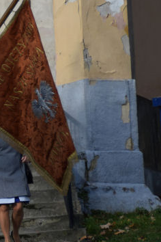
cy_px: 146
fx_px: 2430
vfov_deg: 5.7
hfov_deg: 3.8
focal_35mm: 362
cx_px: -121
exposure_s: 1/1250
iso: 400
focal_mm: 95
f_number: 5.6
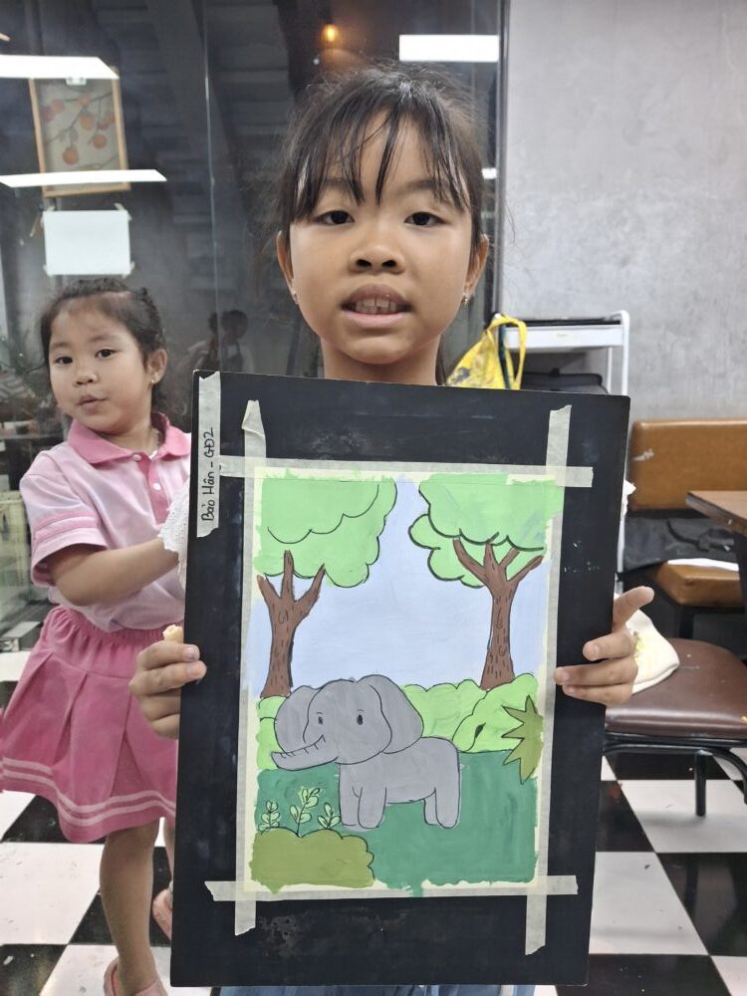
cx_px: 374
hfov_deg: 54.9
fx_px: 719
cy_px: 498
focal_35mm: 25
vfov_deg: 69.4
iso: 125
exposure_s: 1/100
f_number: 1.8
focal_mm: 4.69
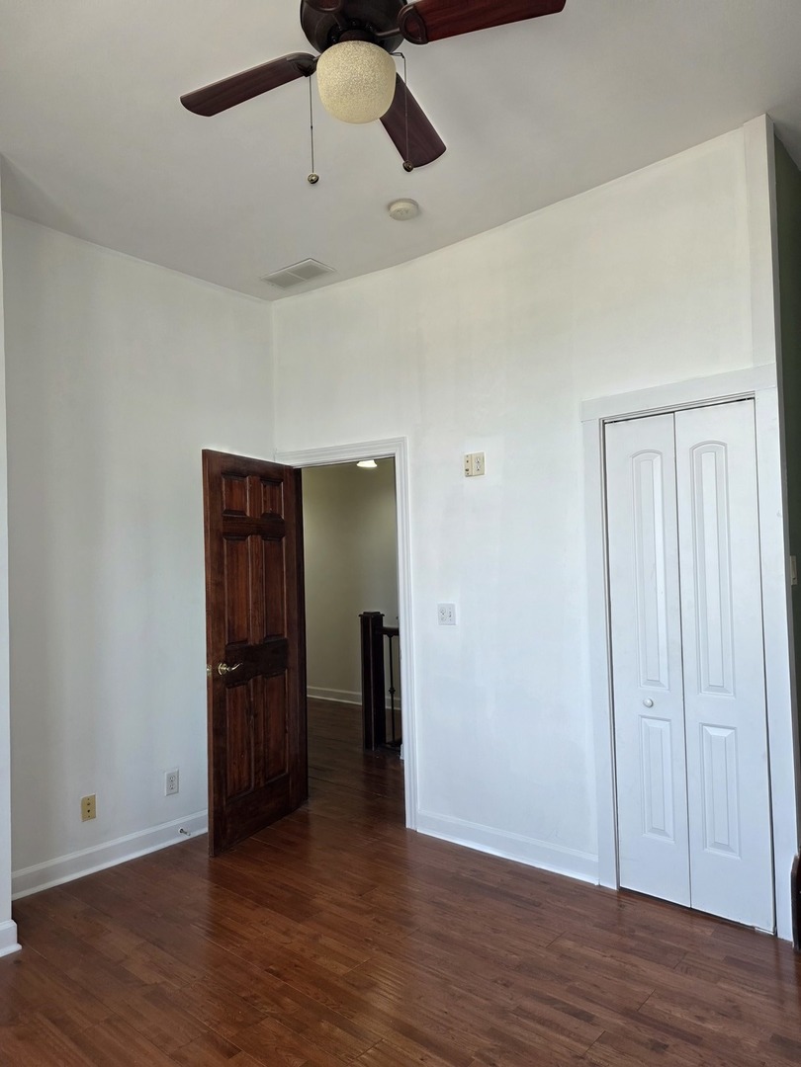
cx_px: 400
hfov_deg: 58.9
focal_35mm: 23
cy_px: 534
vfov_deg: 73.9
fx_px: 710
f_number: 1.7
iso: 125
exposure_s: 1/180
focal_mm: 6.3
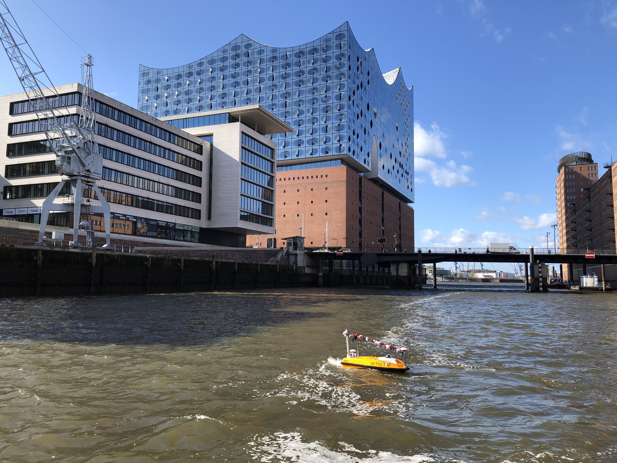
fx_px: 499
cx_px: 308
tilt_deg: +4.8
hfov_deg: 63.4
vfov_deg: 49.7
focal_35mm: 28
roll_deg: -1.0
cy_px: 232
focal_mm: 3.99
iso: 20
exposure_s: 1/1000
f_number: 1.8
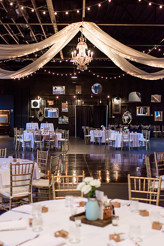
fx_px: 359
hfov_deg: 25.8
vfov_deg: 37.9
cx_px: 82
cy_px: 123
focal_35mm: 52
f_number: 2
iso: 640
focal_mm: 35
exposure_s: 1/125
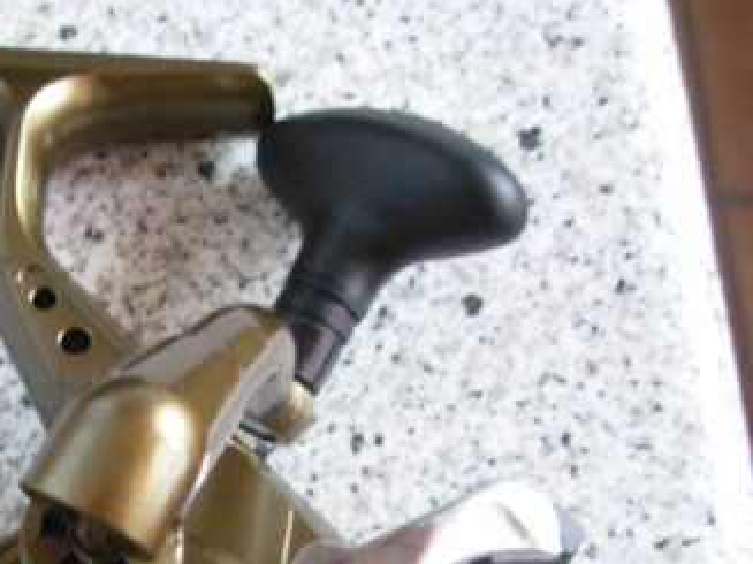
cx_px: 18
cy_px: 594
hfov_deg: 20.5
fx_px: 2022
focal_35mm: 93
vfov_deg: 15.5
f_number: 2.9
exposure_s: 1/3.2
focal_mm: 6.3
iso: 159
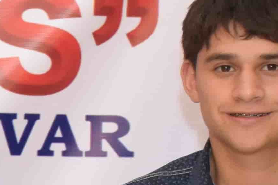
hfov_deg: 7.9
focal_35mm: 250
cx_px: -287
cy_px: 357
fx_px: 1930
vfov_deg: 5.4
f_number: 4.5
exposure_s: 1/60
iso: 1600
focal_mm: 24
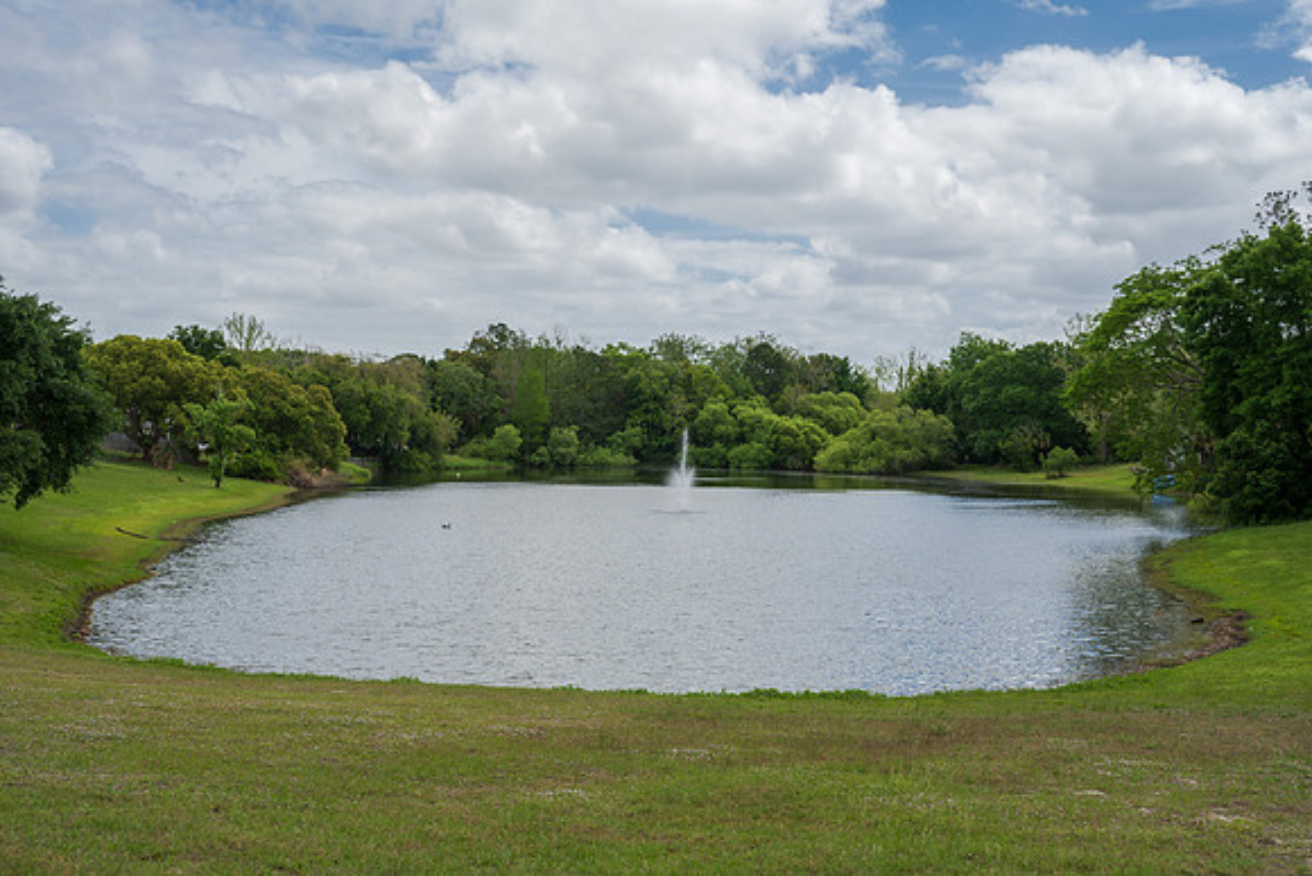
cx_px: 656
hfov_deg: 47.4
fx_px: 1495
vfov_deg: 32.6
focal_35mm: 41
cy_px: 438
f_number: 11
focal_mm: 41
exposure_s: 1/250
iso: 160
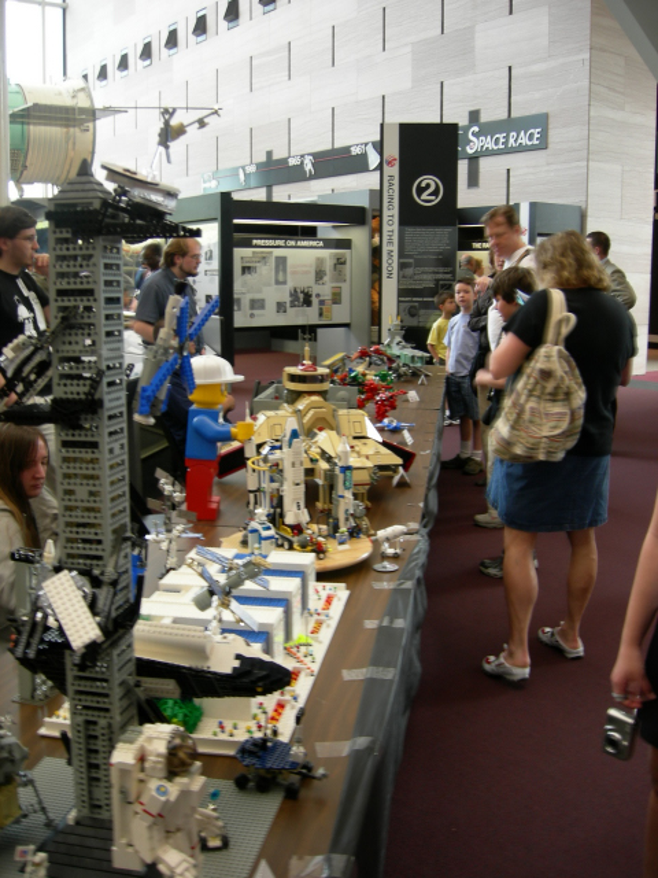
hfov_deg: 39.7
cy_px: 439
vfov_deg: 51.4
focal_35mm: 36
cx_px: 329
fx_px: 912
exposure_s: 1/6.6
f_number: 2.7
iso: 64
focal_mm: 7.5
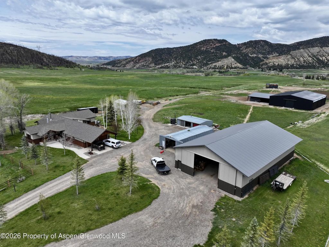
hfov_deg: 71.6
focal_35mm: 24
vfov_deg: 56.8
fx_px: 228
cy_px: 124
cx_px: 164
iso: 110
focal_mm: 12.29
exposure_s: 1/1600
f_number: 2.8
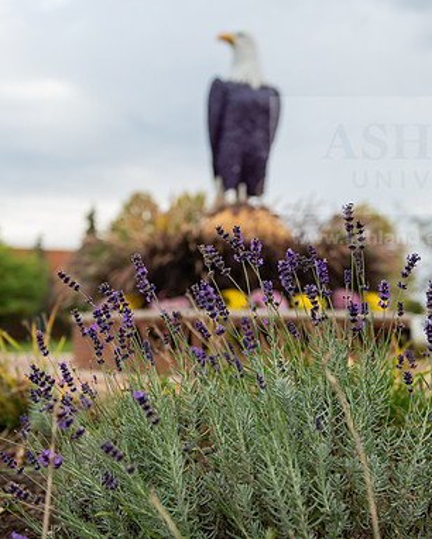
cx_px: 227
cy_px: 267
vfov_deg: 33.0
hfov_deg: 26.7
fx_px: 910
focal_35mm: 57
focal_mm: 40
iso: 160
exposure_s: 1/320
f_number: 3.2
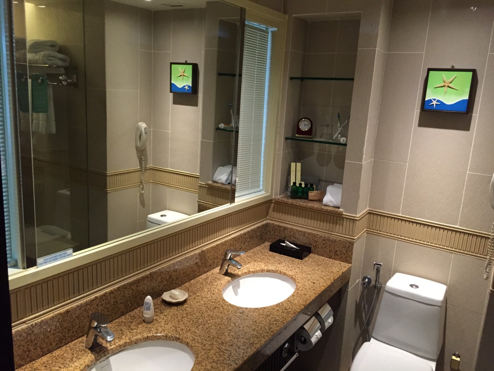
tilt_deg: -12.7
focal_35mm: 29
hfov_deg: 61.7
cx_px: 247
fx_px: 414
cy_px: 186
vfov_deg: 48.2
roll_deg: -4.0
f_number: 2.2
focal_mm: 4.15
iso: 250
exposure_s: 1/30
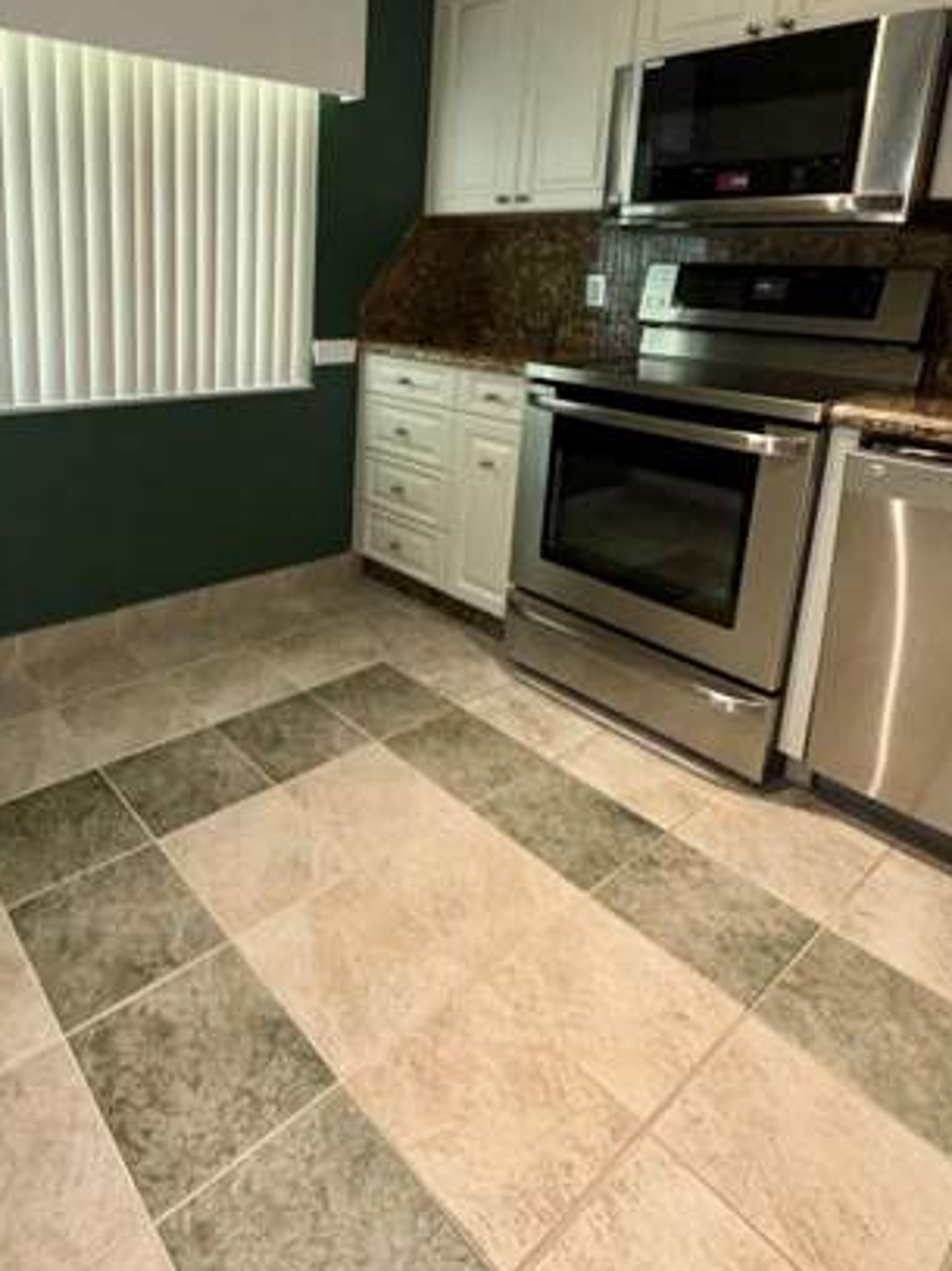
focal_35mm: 22
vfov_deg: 74.3
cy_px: 437
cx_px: 315
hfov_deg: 59.6
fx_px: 807
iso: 125
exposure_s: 1/60
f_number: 2.2
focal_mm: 2.22
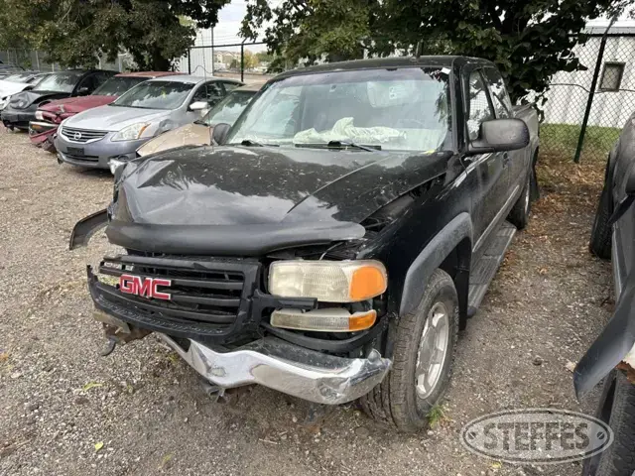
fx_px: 440
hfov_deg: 71.6
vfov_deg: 56.8
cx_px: 318
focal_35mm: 24
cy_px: 238
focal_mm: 6.86
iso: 80
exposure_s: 1/714
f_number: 1.78
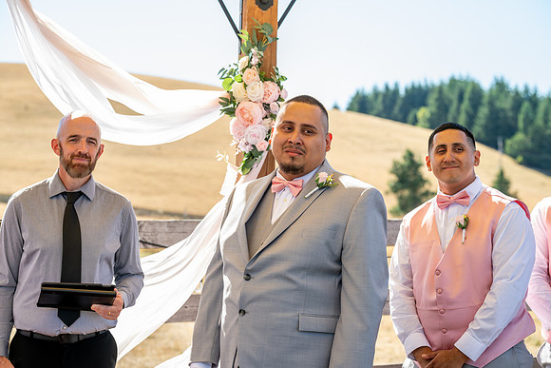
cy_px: 184
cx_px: 276
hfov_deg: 22.4
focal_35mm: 91
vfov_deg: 15.0
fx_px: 1393
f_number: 5
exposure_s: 1/400
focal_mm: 91
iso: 250
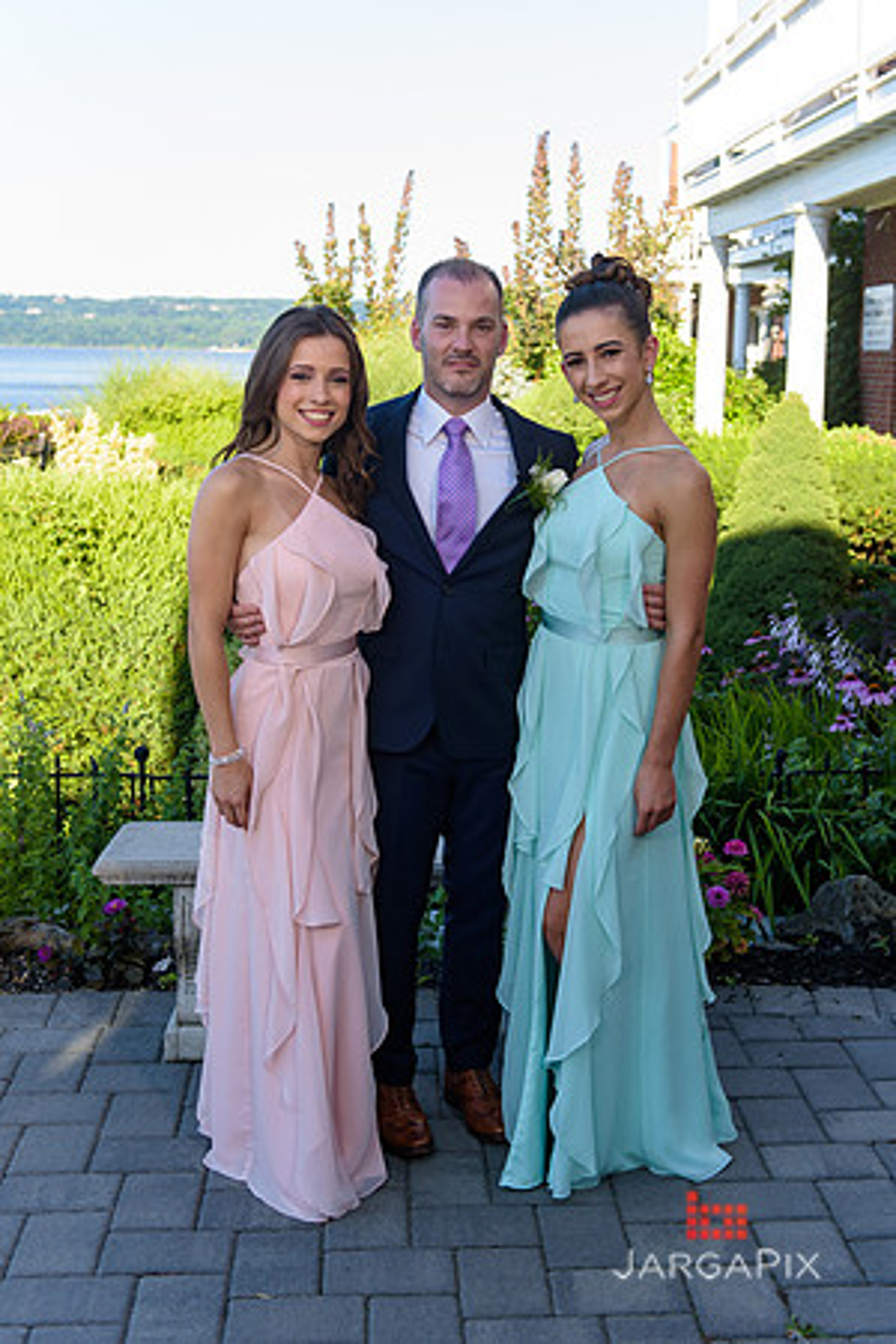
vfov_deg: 41.1
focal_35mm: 48
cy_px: 672
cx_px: 448
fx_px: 1792
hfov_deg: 28.1
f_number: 4
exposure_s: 1/250
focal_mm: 48
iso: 200
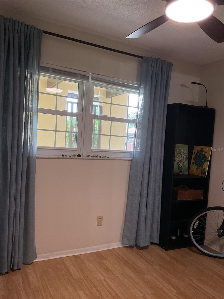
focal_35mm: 29
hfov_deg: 48.2
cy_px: 150
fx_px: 250
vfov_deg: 61.7
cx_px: 112
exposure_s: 1/60
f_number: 1.8
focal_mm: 3
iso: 64
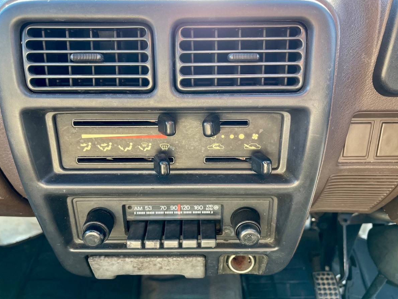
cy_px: 144
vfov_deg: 51.4
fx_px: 310
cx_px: 192
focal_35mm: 27
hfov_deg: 65.3
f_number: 1.6
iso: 125
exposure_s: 1/121
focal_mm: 5.1
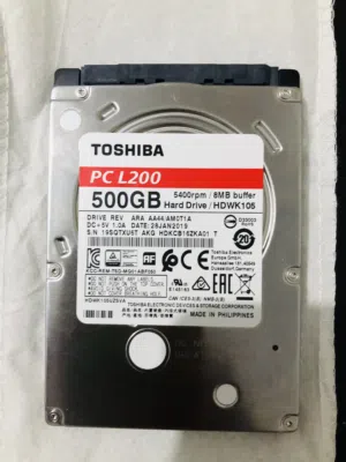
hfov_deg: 49.7
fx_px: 373
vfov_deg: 63.4
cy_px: 231
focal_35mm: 28
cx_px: 173
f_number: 1.8
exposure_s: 1/7
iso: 100
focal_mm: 3.99
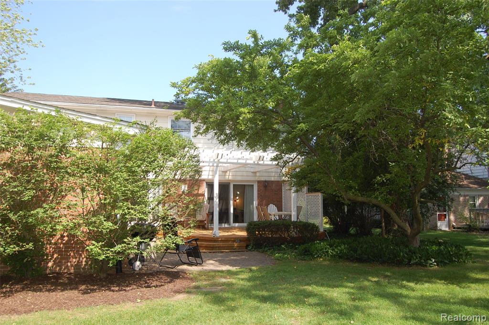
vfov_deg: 47.8
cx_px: 244
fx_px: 366
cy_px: 162
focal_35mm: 27
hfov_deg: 67.4
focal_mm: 18
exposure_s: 1/500
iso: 320
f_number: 5.6
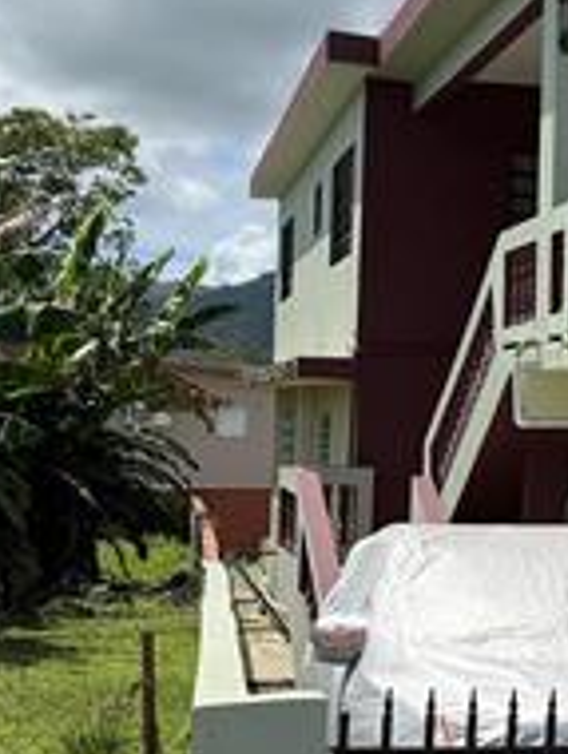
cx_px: 751
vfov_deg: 30.7
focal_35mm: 63
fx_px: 1375
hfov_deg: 21.1
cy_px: 339
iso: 80
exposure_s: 1/6711
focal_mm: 6.76
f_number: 1.78
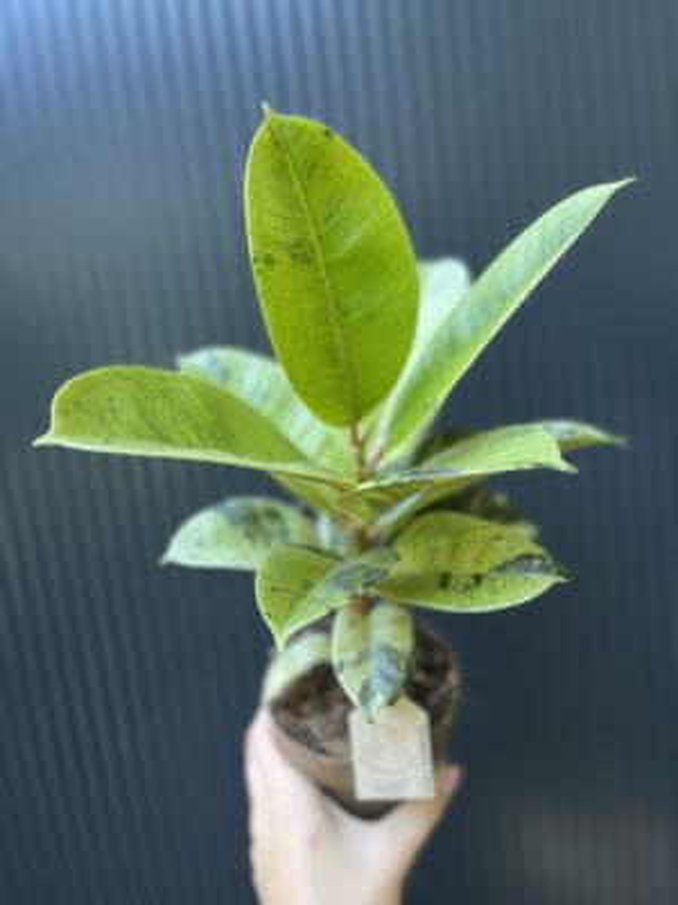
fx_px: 679
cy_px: 452
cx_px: 339
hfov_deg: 53.1
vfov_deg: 67.3
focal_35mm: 26
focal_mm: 5.1
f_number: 1.6
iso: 160
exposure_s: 1/60
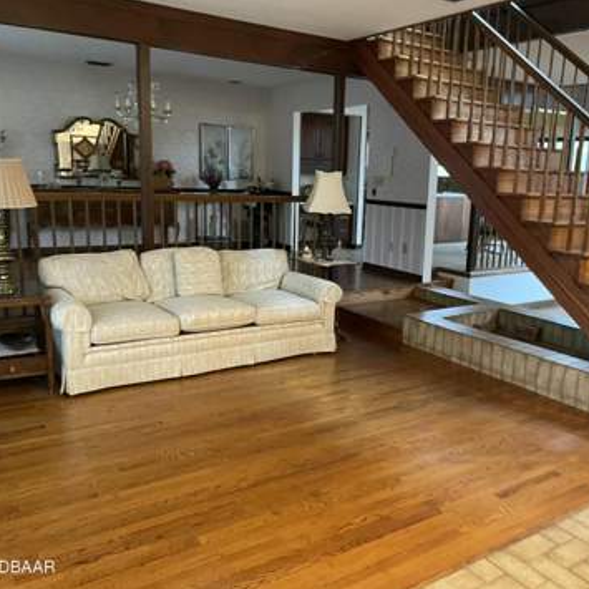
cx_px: 340
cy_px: 294
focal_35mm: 31
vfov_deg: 52.5
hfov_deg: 52.3
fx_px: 597
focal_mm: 4.2
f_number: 1.6
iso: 500
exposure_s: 1/30
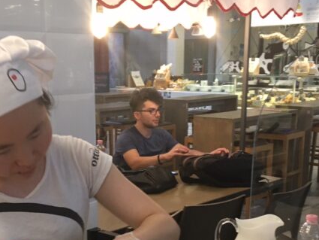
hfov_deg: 33.2
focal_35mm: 58
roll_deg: +1.6
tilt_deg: -15.0
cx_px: 137
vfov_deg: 24.7
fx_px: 535
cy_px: 201
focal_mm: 4.15
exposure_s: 1/33
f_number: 2.2
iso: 125
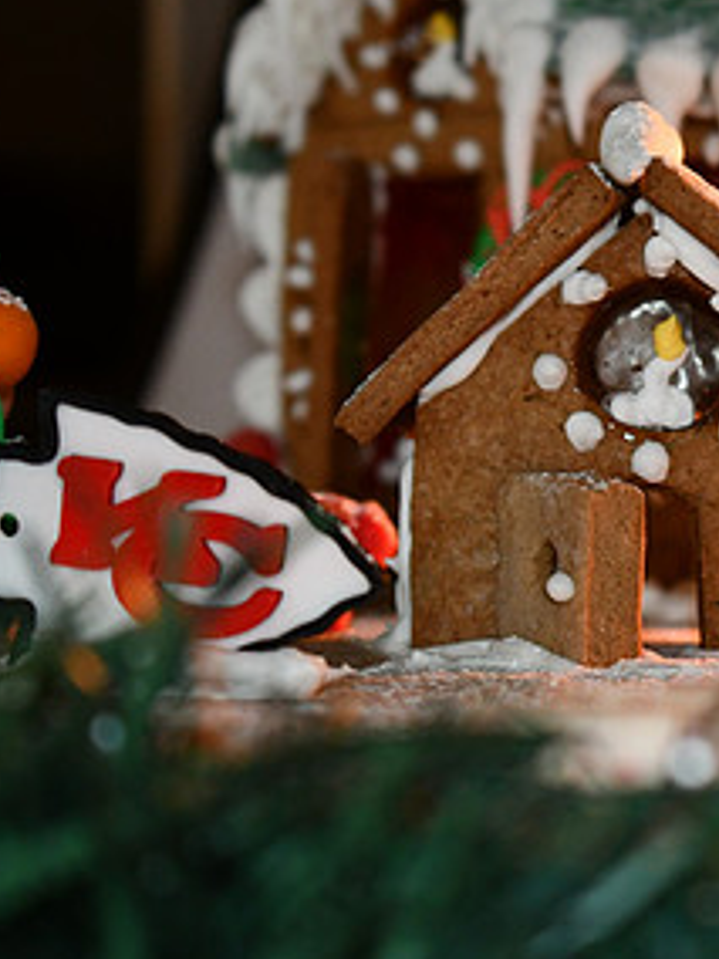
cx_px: 763
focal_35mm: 161
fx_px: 4459
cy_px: 417
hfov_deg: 9.1
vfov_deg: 12.3
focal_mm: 55
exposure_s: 1/60
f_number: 5.6
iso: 1100
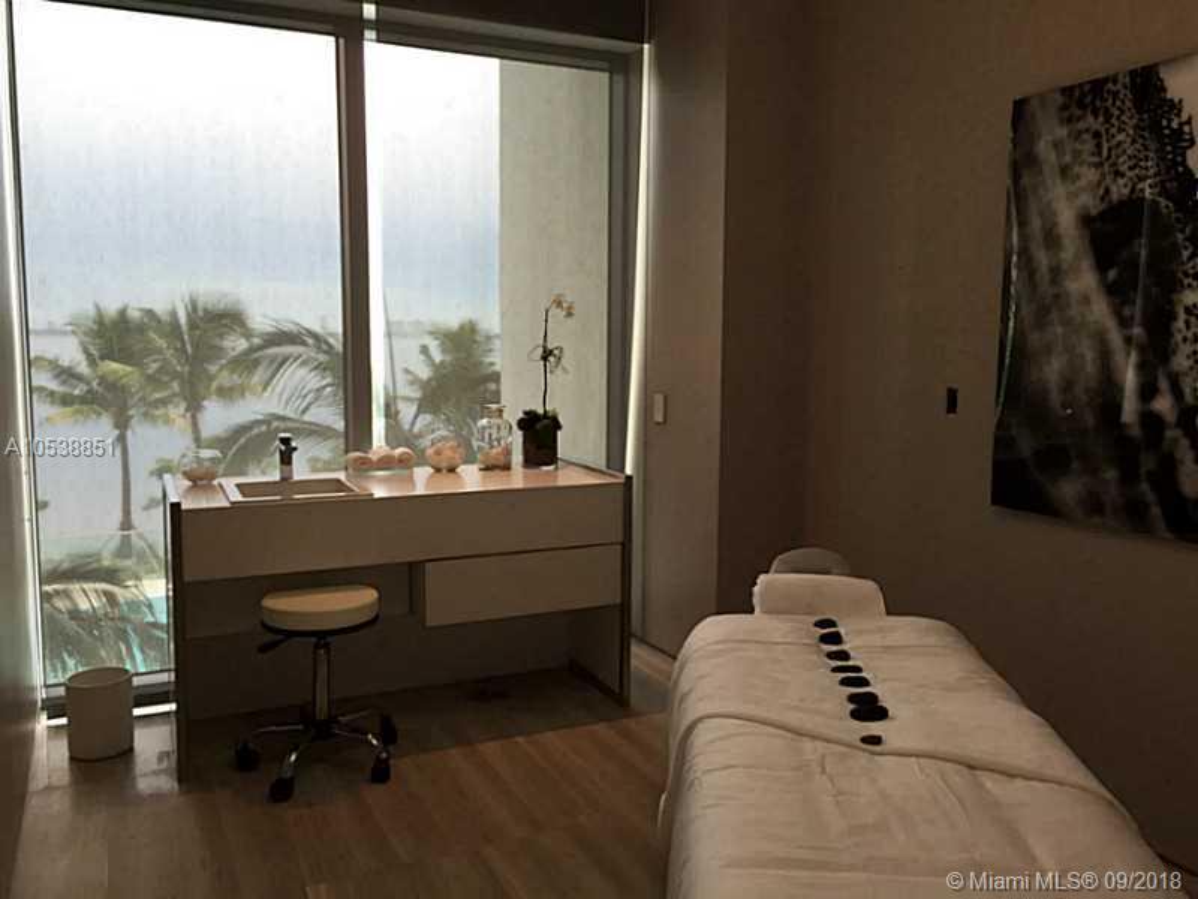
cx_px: 599
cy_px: 450
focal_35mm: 29
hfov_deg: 61.7
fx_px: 1004
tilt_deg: -5.5
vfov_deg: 48.2
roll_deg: -0.7
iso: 40
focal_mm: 4.15
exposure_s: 1/120
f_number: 2.2
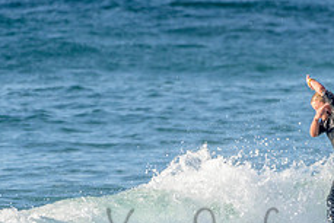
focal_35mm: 1554
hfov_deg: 1.3
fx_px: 14426
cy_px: 225
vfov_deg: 0.9
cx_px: 267
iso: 250
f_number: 5.6
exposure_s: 1/1250
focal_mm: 500
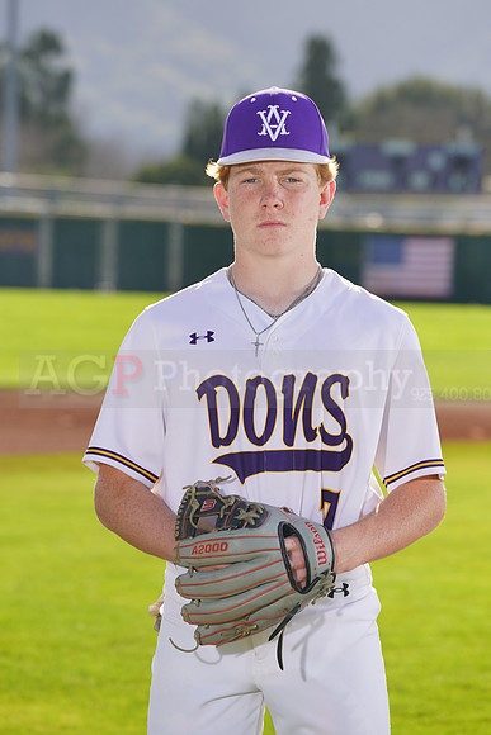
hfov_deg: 6.8
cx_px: 246
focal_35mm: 203
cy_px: 368
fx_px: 4150
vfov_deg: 10.1
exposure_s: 1/250
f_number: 8
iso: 100
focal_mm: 203
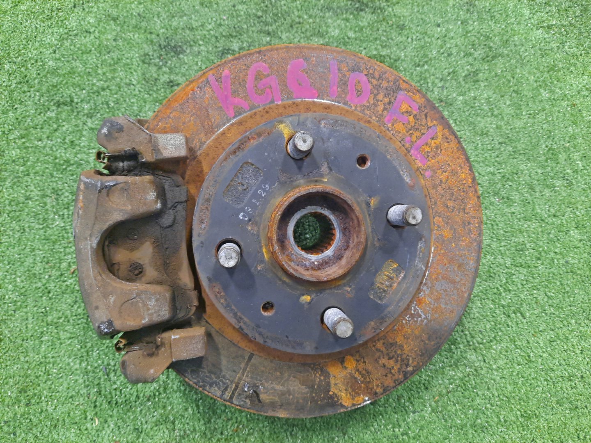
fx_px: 427
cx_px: 296
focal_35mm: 25
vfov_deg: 54.9
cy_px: 222
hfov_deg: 69.4
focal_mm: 4.6
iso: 395
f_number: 2
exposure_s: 1/25
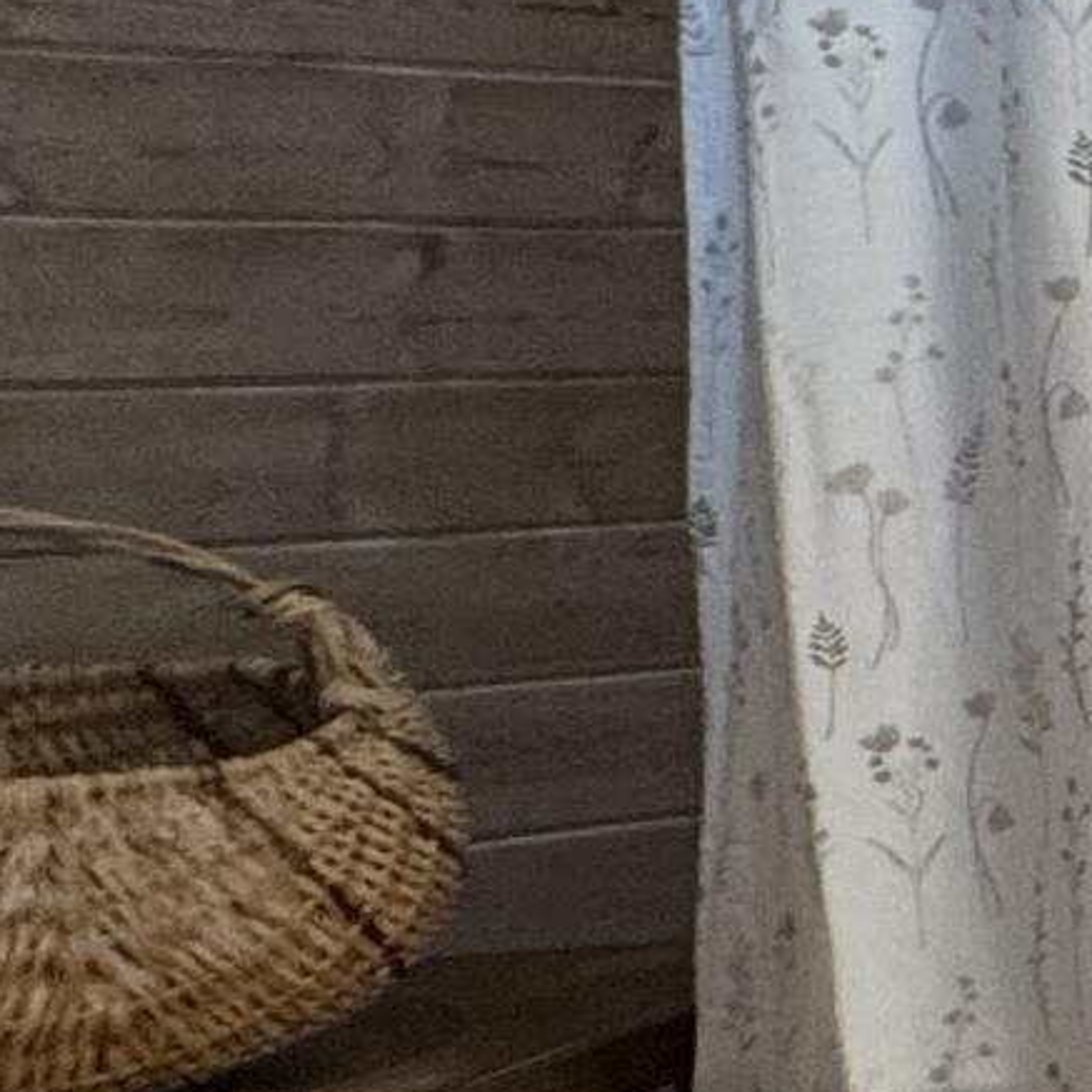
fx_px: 3034
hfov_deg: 10.6
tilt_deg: -4.8
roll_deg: +0.0
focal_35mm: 85
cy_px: 540
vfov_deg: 20.4
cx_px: 3501
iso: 200
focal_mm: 2.22
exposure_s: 1/60
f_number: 2.2
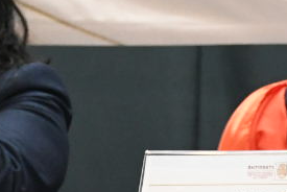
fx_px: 2442
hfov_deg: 6.6
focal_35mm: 306
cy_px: 301
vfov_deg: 4.5
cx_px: 429
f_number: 5.6
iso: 4000
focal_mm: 35
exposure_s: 1/100
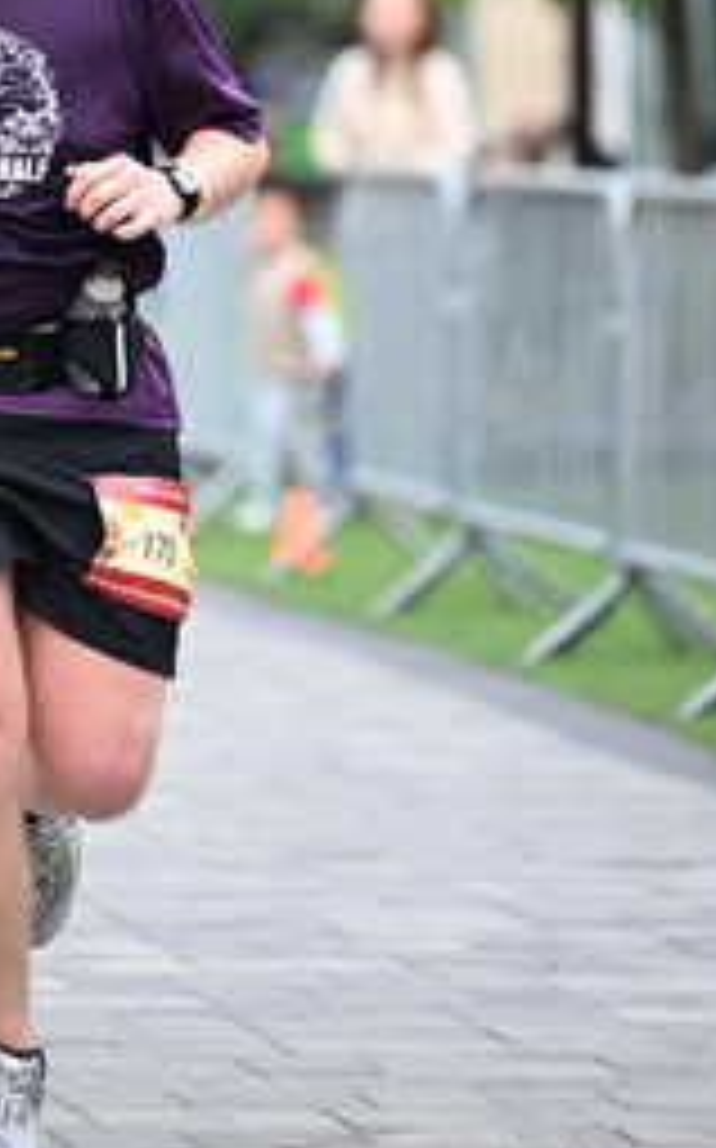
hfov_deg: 3.4
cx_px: 88
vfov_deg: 5.4
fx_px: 12041
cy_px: -5
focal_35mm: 385
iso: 640
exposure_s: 1/1250
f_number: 2.8
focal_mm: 175
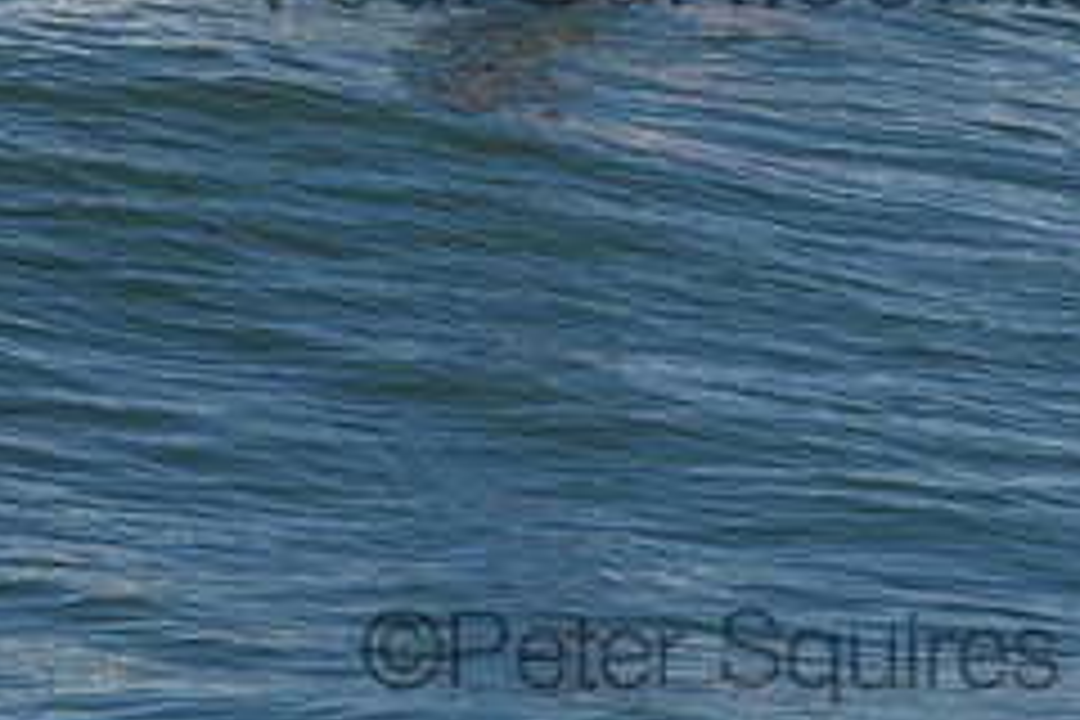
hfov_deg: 0.8
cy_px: -293
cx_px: 825
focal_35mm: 2567
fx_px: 77004
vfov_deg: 0.5
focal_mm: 800
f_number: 11
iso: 640
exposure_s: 1/2000
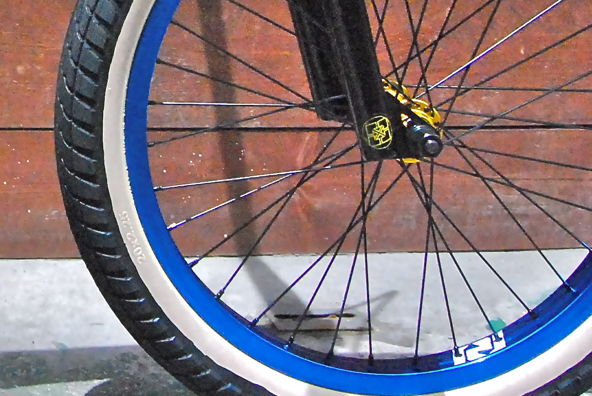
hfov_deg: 19.2
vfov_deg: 13.2
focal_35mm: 97
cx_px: -212
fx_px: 1597
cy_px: -243
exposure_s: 1/4000
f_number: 8
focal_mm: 18
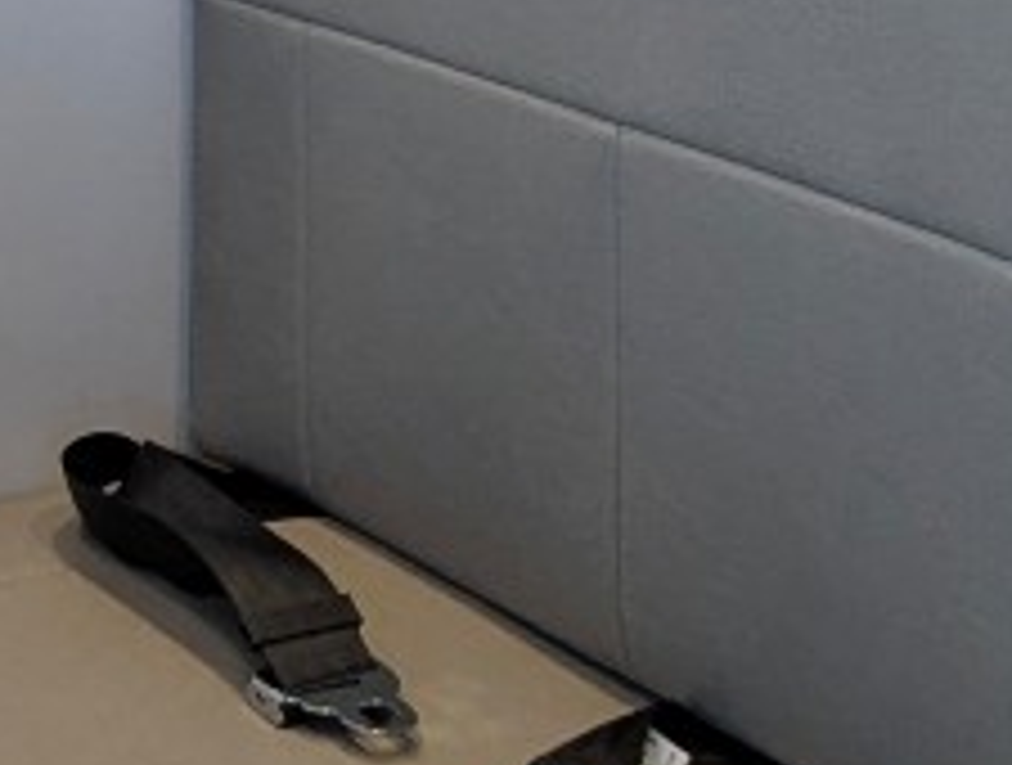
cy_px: -338
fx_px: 2902
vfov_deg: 14.2
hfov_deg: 19.5
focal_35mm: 99
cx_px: 137
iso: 82
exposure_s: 1/87.6
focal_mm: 2.35
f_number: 2.2
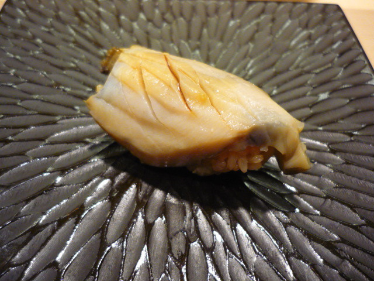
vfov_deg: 42.9
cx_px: 187
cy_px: 140
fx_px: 357
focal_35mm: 33
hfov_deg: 55.4
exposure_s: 1/30
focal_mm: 5.5
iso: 400
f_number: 2.8
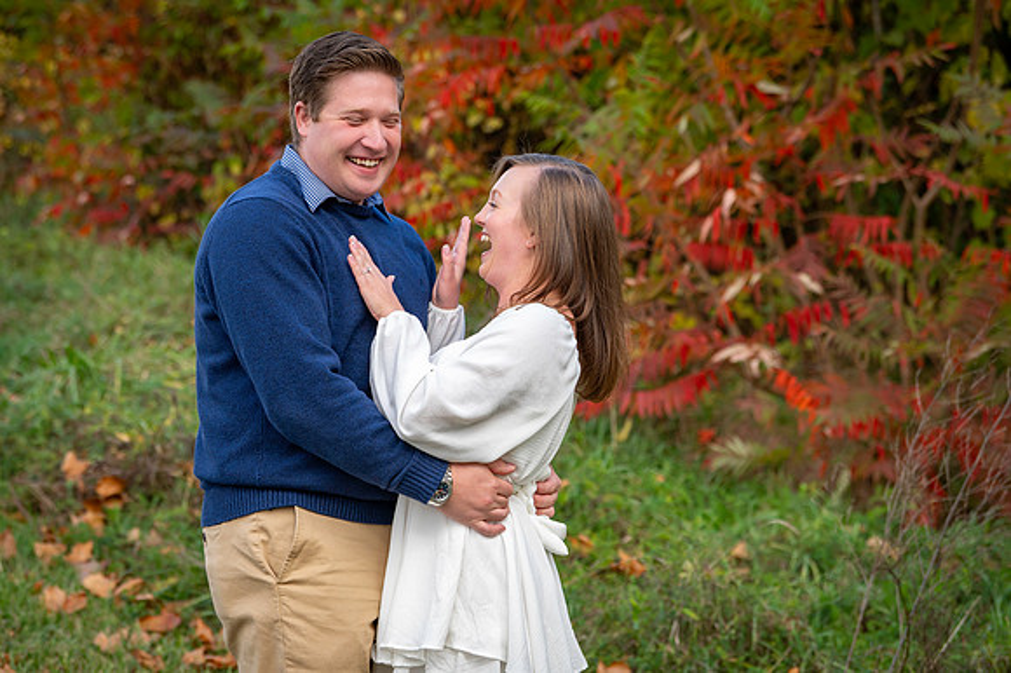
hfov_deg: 24.3
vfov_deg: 16.3
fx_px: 2352
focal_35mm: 84
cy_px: 336
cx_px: 506
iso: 1250
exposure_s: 1/1600
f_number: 4.5
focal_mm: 82
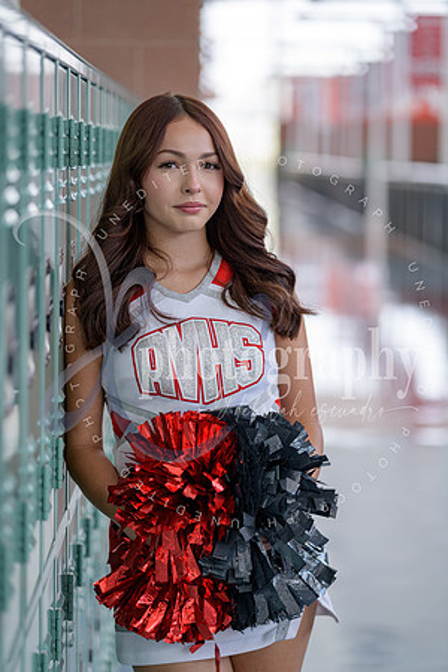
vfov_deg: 18.3
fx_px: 2091
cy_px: 336
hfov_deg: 12.2
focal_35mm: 112
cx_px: 224
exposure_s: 1/125
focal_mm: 112
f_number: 2.8
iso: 250
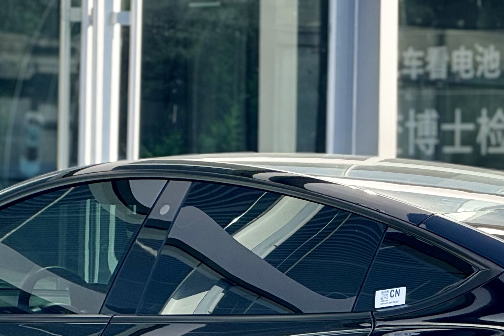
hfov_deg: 5.7
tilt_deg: -0.5
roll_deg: -0.9
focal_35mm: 359
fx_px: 5025
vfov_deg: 3.8
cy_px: 258
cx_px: 279
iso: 50
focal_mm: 15.66
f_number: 2.8
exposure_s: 1/500
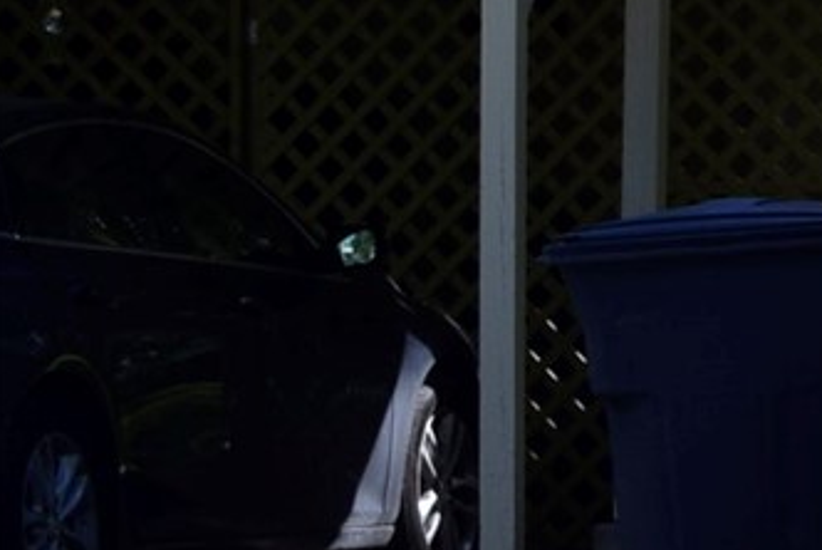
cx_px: 2673
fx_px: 7610
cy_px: 28
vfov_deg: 4.1
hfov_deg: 5.7
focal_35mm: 333
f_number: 10
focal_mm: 34
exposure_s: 1/200
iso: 180
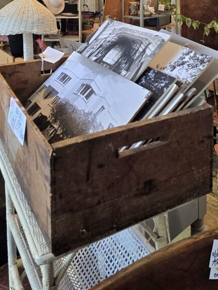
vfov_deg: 42.4
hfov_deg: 35.0
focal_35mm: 41
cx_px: 137
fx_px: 344
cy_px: 35
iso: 125
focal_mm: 6.3
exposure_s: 1/120
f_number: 1.7
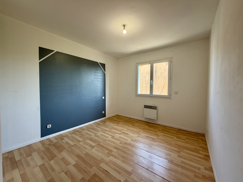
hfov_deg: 102.1
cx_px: 122
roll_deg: -0.5
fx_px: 98
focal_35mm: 14
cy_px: 91
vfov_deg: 85.7
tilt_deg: -2.5
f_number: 2.2
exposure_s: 1/100
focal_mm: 2.22
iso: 160
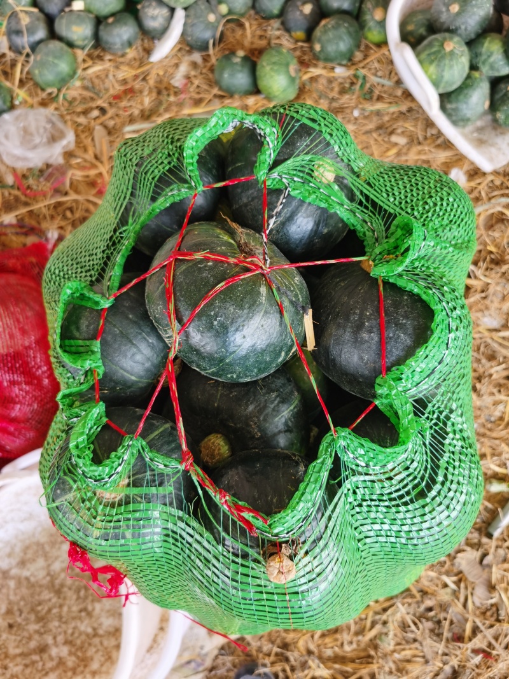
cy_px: 340
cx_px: 254
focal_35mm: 27
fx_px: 529
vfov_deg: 65.3
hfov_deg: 51.3
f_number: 1.6
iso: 50
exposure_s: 1/120
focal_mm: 5.56
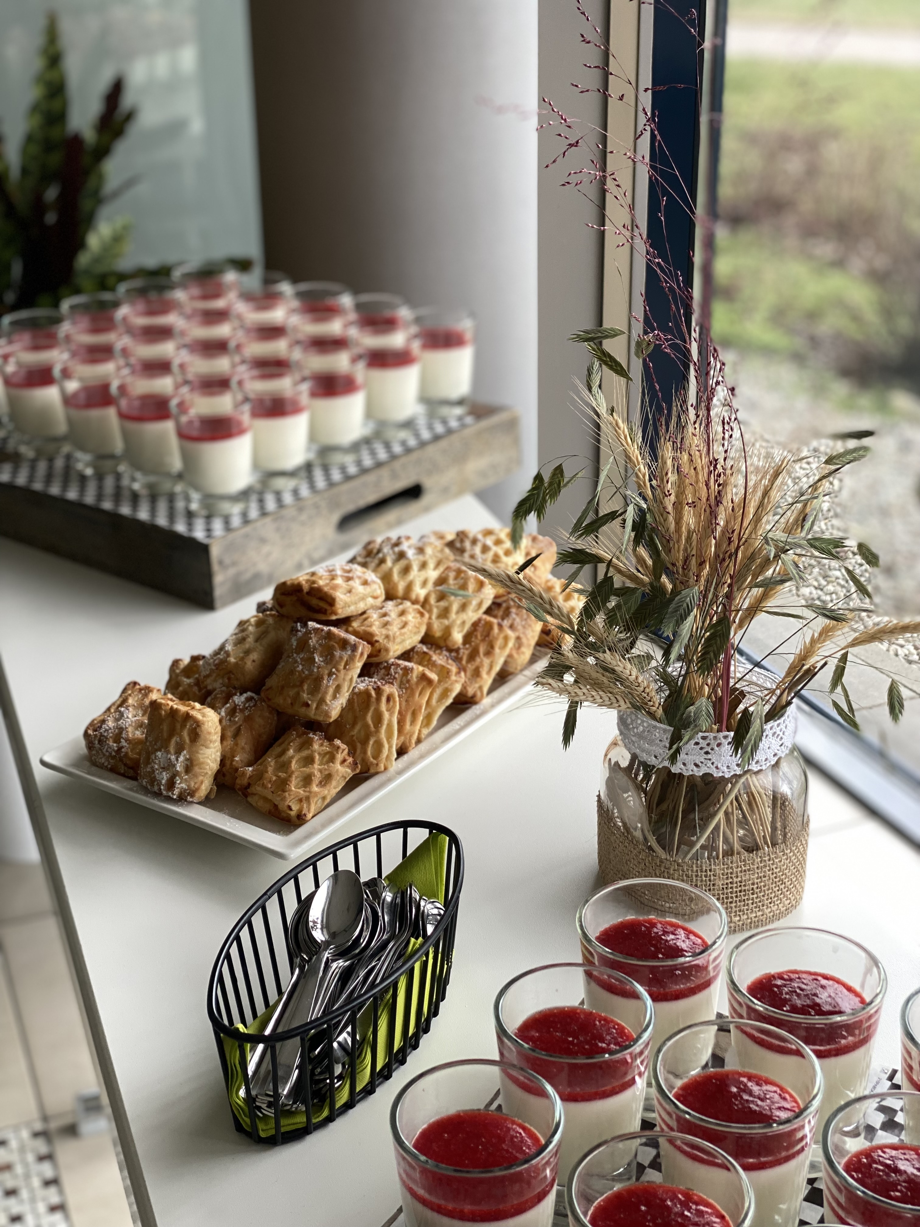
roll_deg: +1.3
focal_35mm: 52
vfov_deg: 36.8
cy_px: 614
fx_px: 1843
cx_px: 460
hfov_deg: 28.0
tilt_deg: -23.8
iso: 50
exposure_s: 1/122
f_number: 2
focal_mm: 6
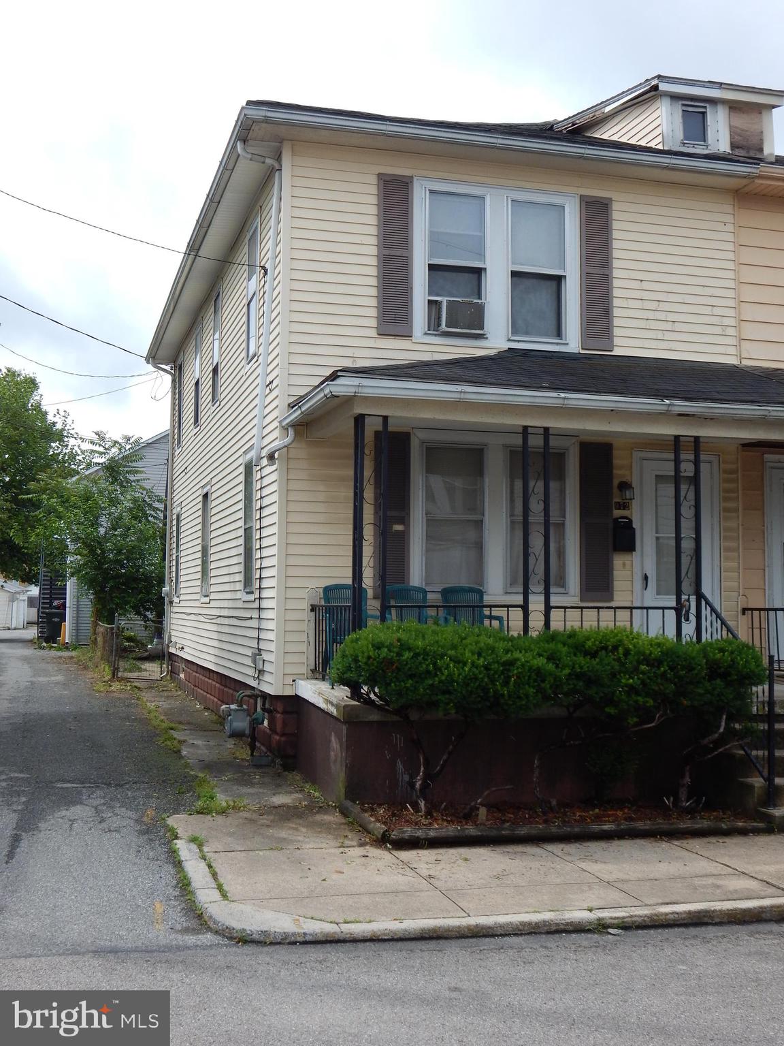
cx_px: 392
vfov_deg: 43.9
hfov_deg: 33.6
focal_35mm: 43
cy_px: 523
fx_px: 1299
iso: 125
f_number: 3.6
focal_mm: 7.7
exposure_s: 1/800
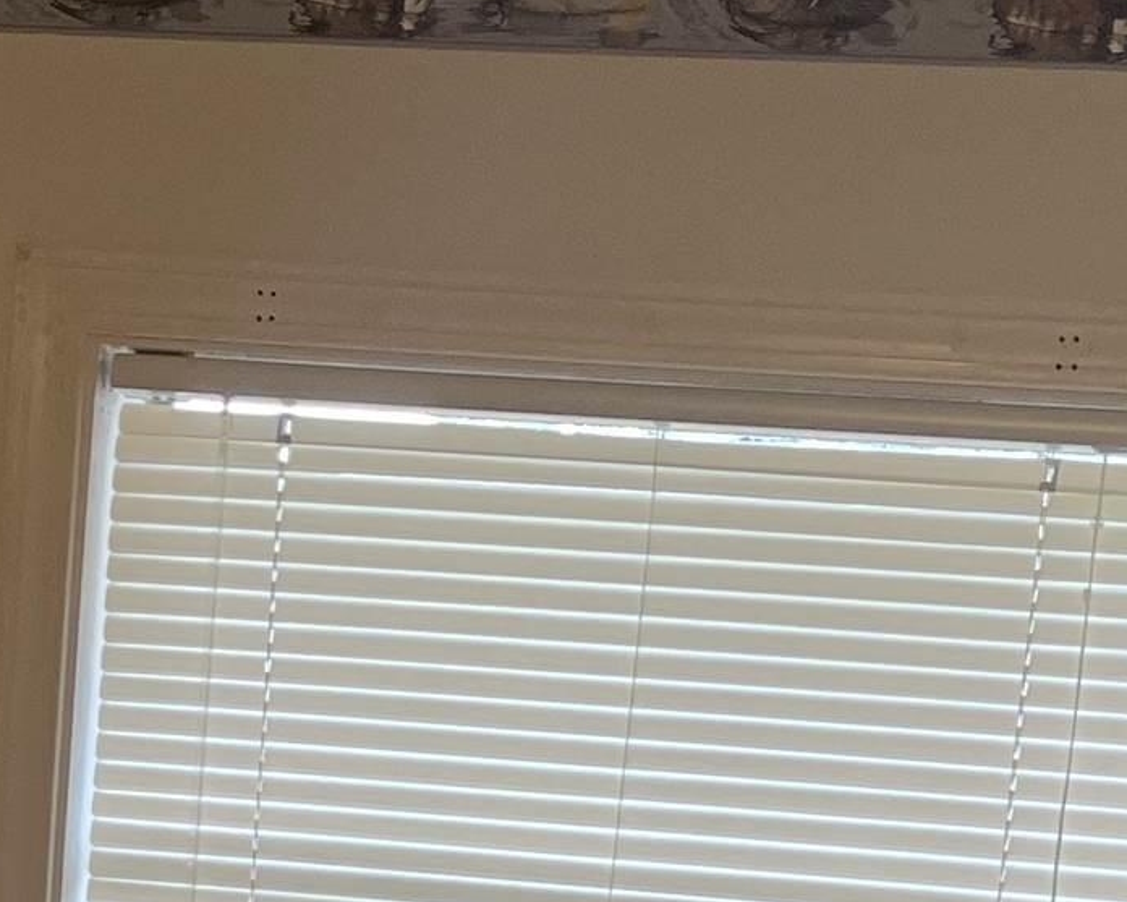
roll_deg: -5.4
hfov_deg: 17.1
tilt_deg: -10.9
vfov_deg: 12.2
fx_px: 3736
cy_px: 1812
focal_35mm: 112
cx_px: 495
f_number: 1.6
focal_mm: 5.1
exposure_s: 1/60
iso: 64
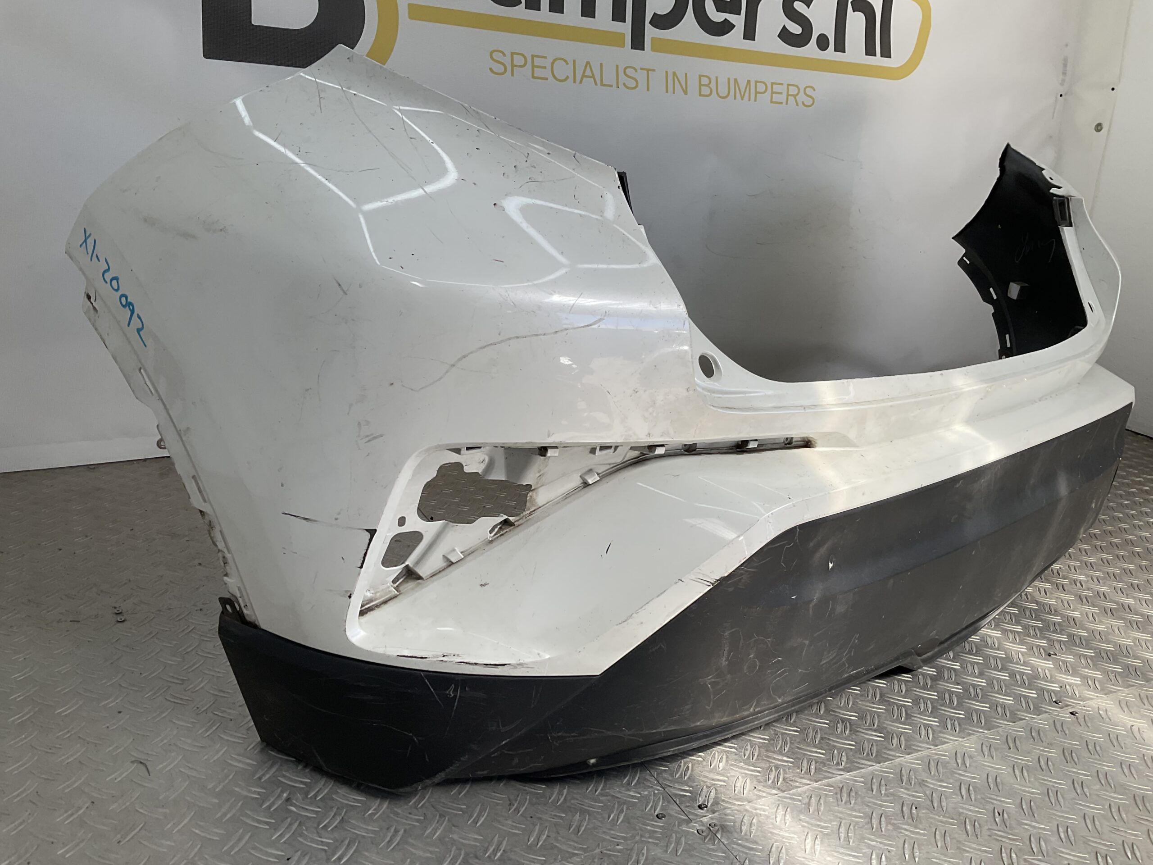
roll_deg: -6.5
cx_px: 576
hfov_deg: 61.7
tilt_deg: -18.0
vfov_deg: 48.2
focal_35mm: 29
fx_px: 966
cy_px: 432
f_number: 1.8
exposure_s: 1/580
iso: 16
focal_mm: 3
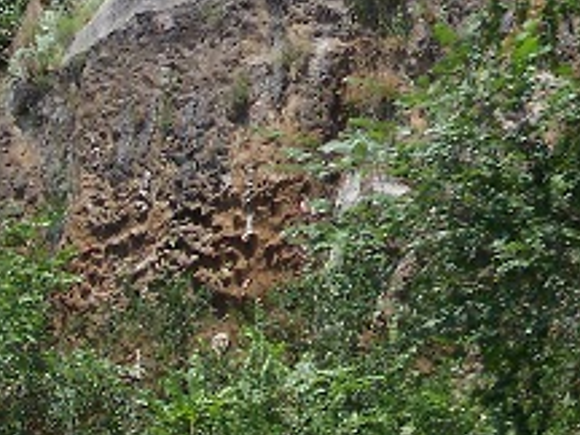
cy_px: -148
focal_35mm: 141
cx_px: 575
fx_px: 2362
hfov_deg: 13.8
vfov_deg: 10.3
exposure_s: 1/700
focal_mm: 8
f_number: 4.8
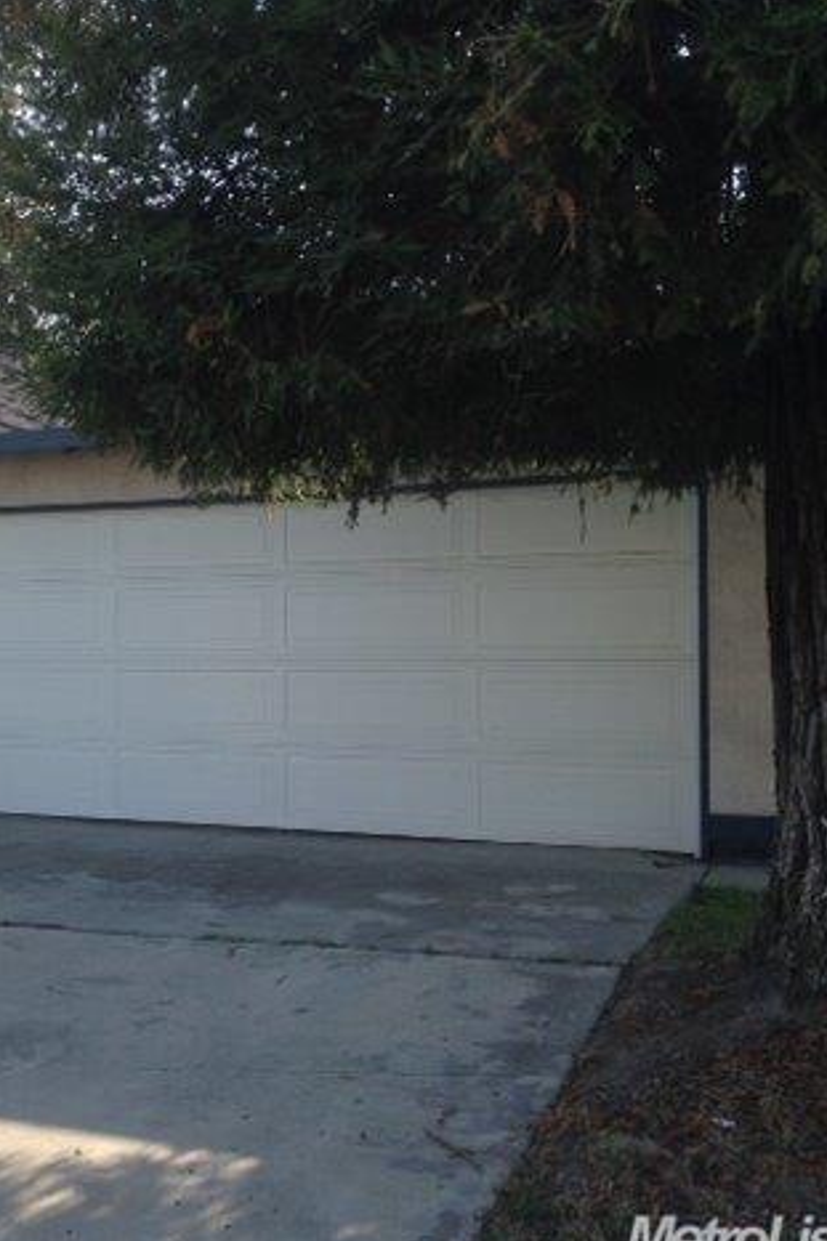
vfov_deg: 41.9
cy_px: 632
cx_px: 40
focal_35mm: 47
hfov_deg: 27.3
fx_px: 1621
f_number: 2.4
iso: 32
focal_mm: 3.3
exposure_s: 1/384
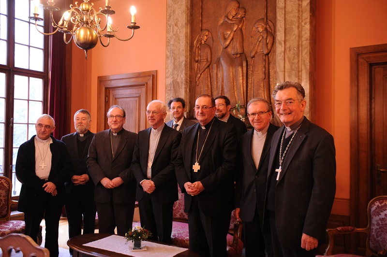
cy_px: 128
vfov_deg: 37.8
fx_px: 376
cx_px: 194
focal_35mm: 35
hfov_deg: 54.5
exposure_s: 1/80
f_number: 4.5
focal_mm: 35
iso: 2000
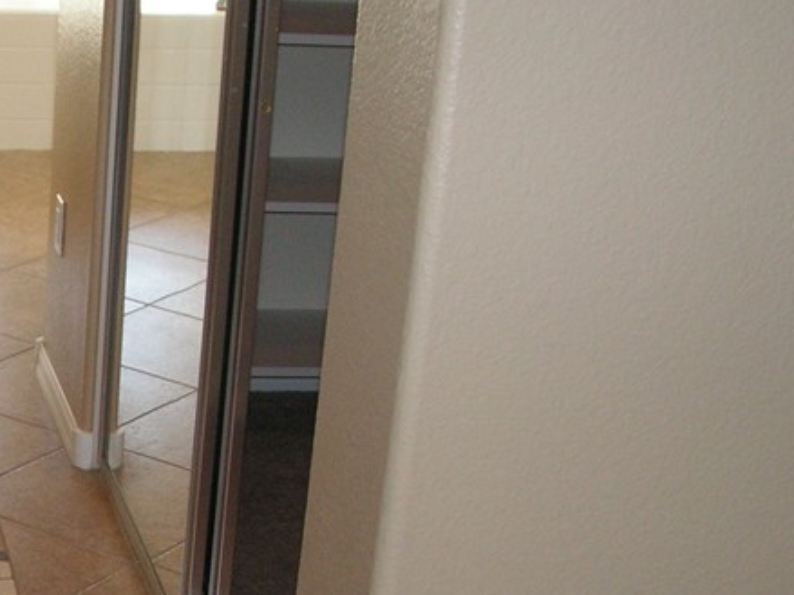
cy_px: 561
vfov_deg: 17.3
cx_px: -74
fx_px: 1926
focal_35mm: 84
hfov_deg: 22.1
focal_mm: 6
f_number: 3.2
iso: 80
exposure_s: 1/40
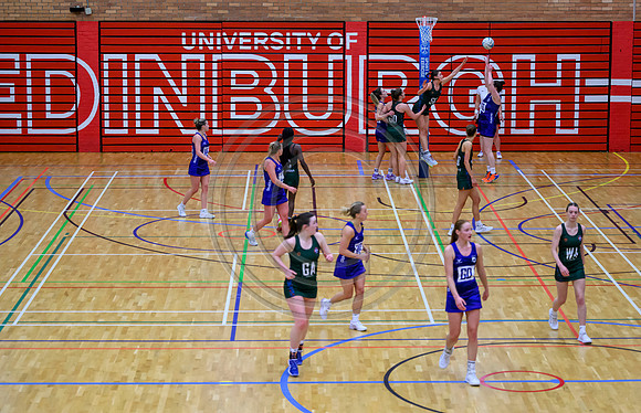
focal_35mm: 101
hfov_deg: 20.3
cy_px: 186
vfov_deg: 13.2
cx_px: 340
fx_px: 1788
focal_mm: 93
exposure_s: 1/1000
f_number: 2.8
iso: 4000
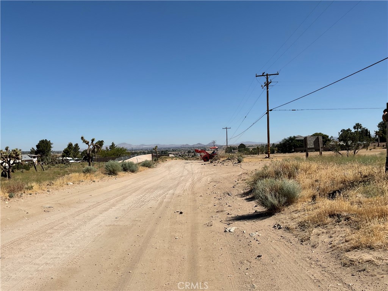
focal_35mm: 29
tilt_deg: -1.5
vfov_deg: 48.2
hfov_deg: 61.7
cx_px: 194
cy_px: 146
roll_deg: -0.4
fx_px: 325
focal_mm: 3
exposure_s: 1/3534
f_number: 1.8
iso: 16
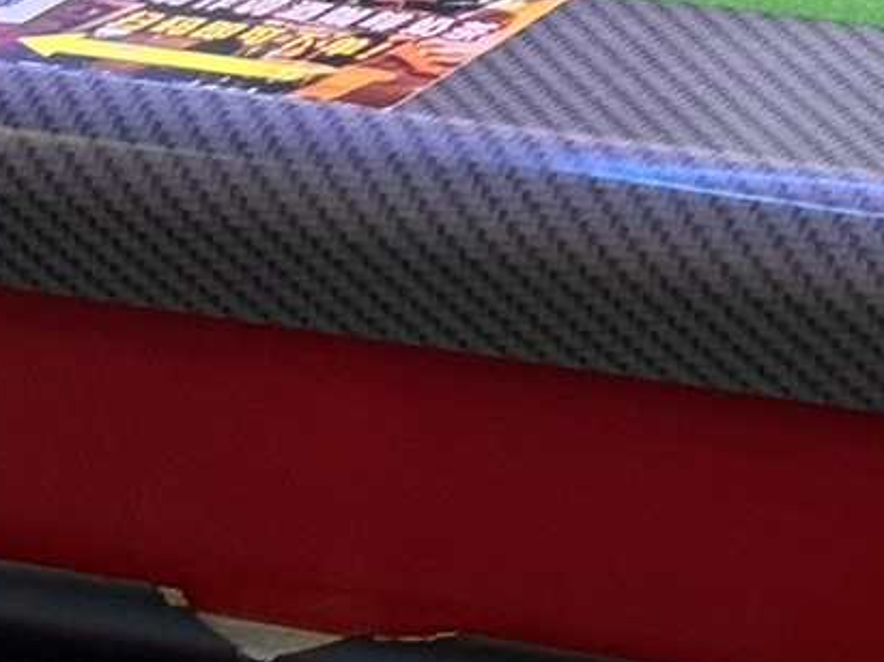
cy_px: -701
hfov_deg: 8.0
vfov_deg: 6.0
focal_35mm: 239
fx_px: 6102
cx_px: 1589
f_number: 1.78
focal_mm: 6.76
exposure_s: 1/50
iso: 64
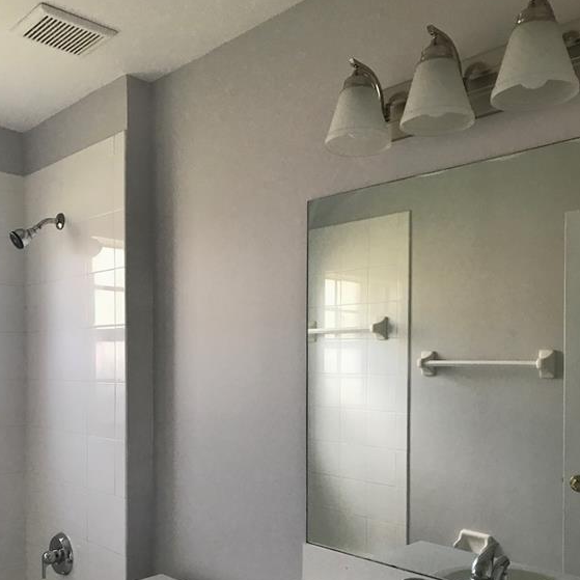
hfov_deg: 48.5
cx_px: 288
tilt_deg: -1.4
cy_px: 370
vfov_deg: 47.9
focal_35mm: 34
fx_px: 645
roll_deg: -0.4
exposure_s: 1/30
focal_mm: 3.99
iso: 40
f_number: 1.8
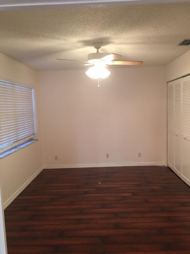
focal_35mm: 29
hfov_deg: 48.2
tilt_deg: -3.4
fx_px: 212
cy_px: 127
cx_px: 95
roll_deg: +2.4
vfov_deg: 61.7
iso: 80
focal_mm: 4.15
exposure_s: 1/10
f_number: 2.2
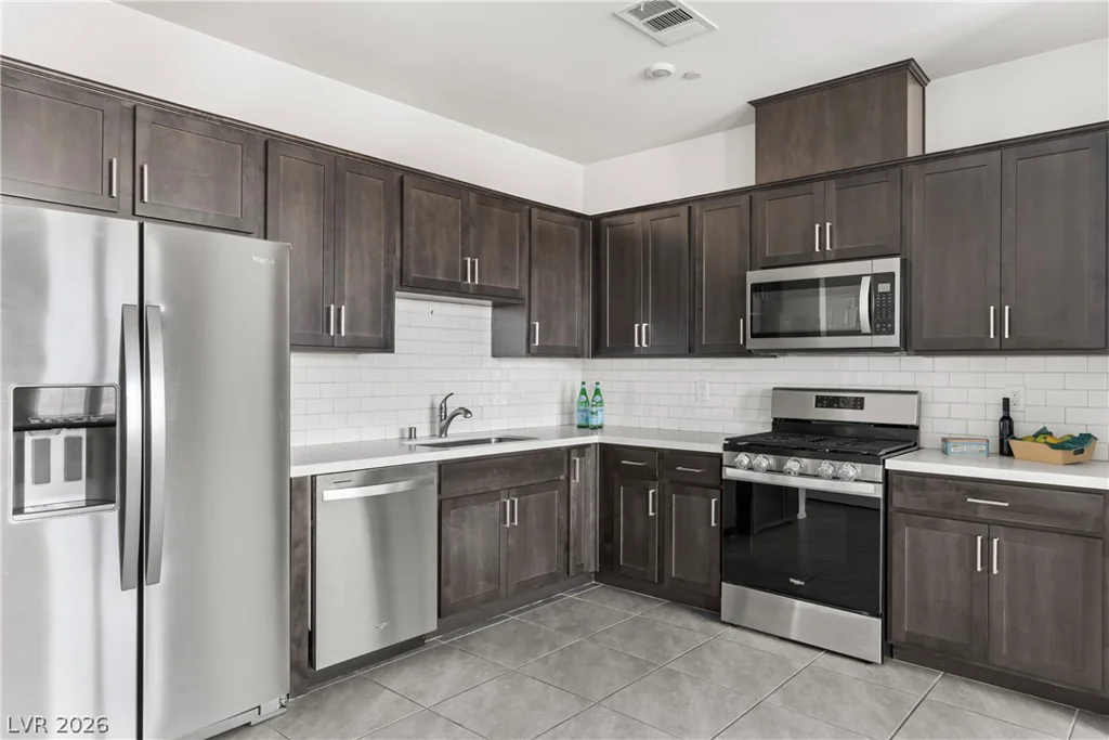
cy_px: 370
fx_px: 678
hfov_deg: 78.6
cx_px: 554
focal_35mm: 22
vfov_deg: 57.2
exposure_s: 1/3
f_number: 8
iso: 500
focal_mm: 22
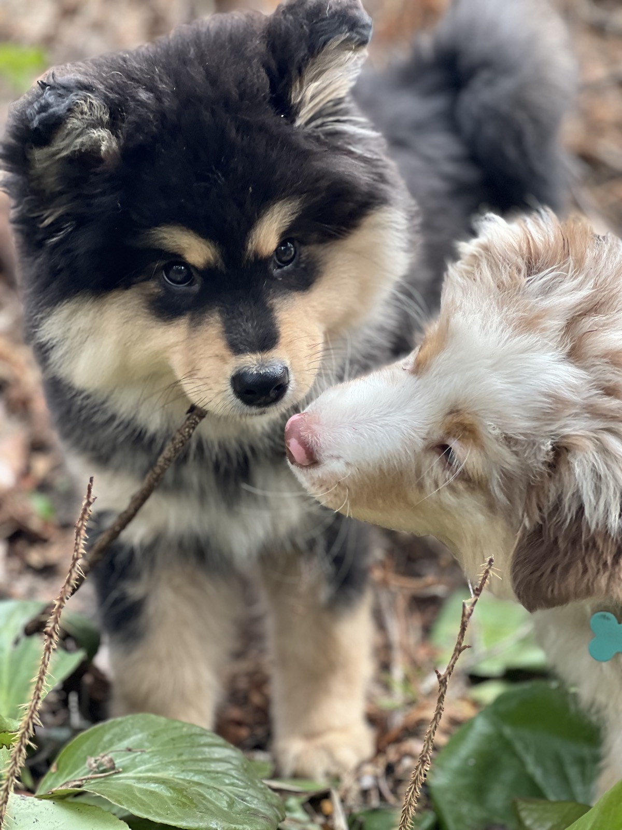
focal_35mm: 77
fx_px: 1845
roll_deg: +1.1
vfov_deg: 25.3
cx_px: 311
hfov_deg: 19.1
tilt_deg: -11.2
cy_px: 415
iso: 100
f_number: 2.8
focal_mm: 9
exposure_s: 1/121
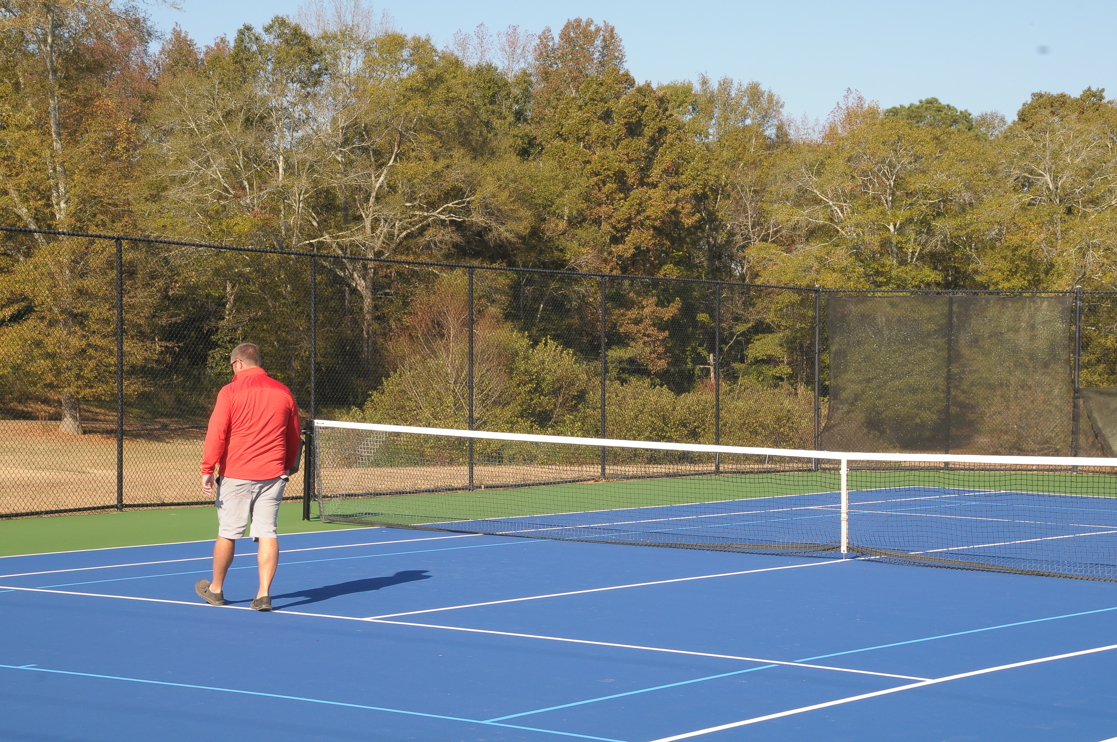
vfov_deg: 18.9
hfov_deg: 28.1
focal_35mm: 72
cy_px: 371
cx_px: 558
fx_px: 2231
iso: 220
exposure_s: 1/125
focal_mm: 48
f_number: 11
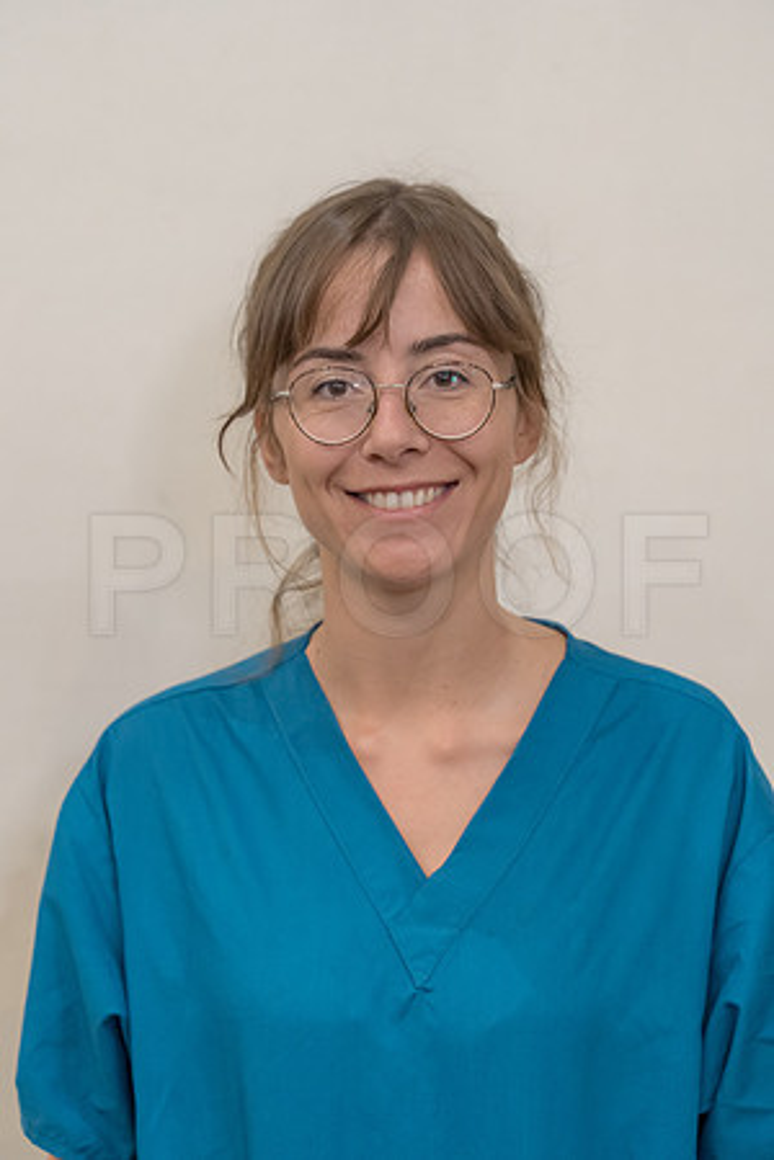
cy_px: 580
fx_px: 5805
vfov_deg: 11.4
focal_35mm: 180
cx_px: 387
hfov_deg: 7.6
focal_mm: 180
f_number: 4
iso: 5000
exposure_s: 1/80
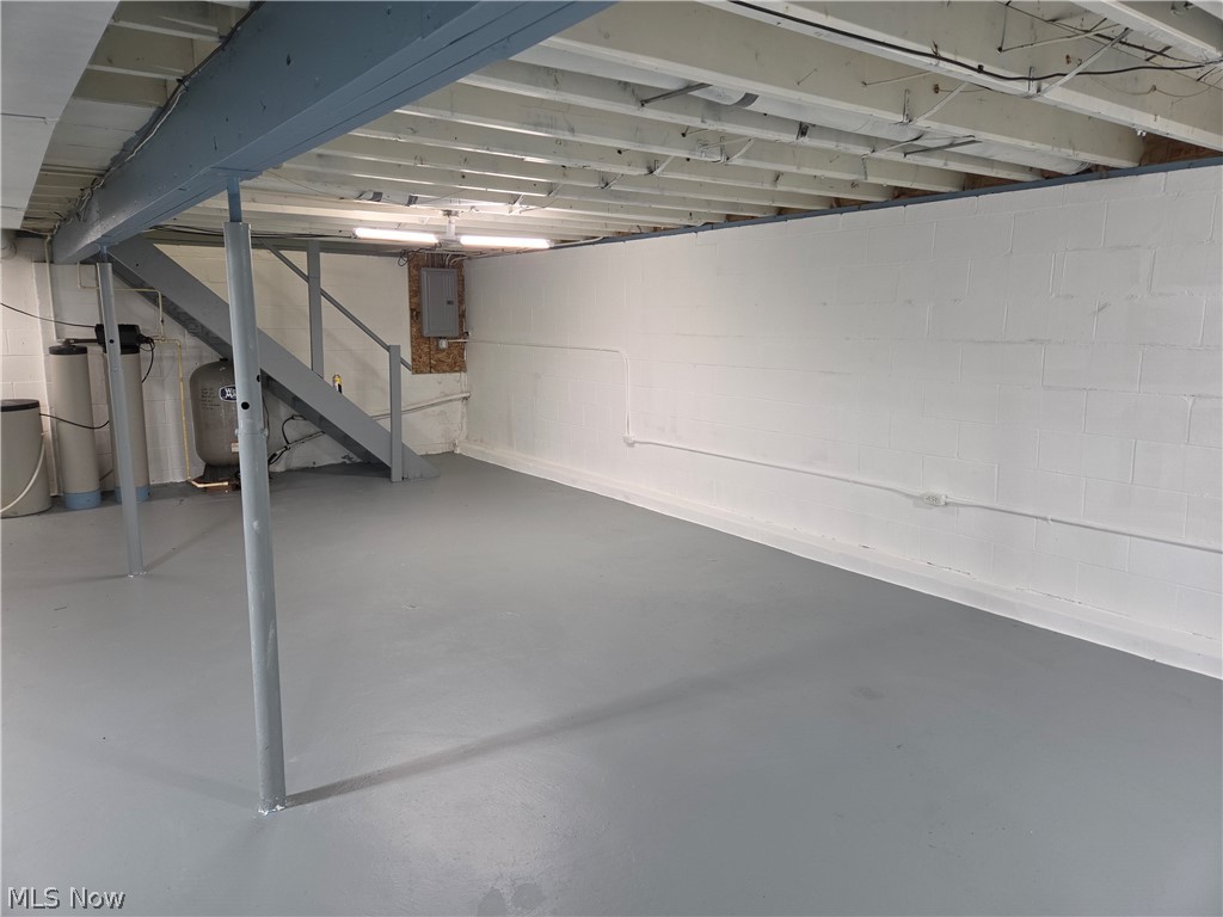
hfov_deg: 73.9
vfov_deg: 58.9
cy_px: 458
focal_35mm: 23
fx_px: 813
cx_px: 612
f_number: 1.8
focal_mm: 5.4
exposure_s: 1/120
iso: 200
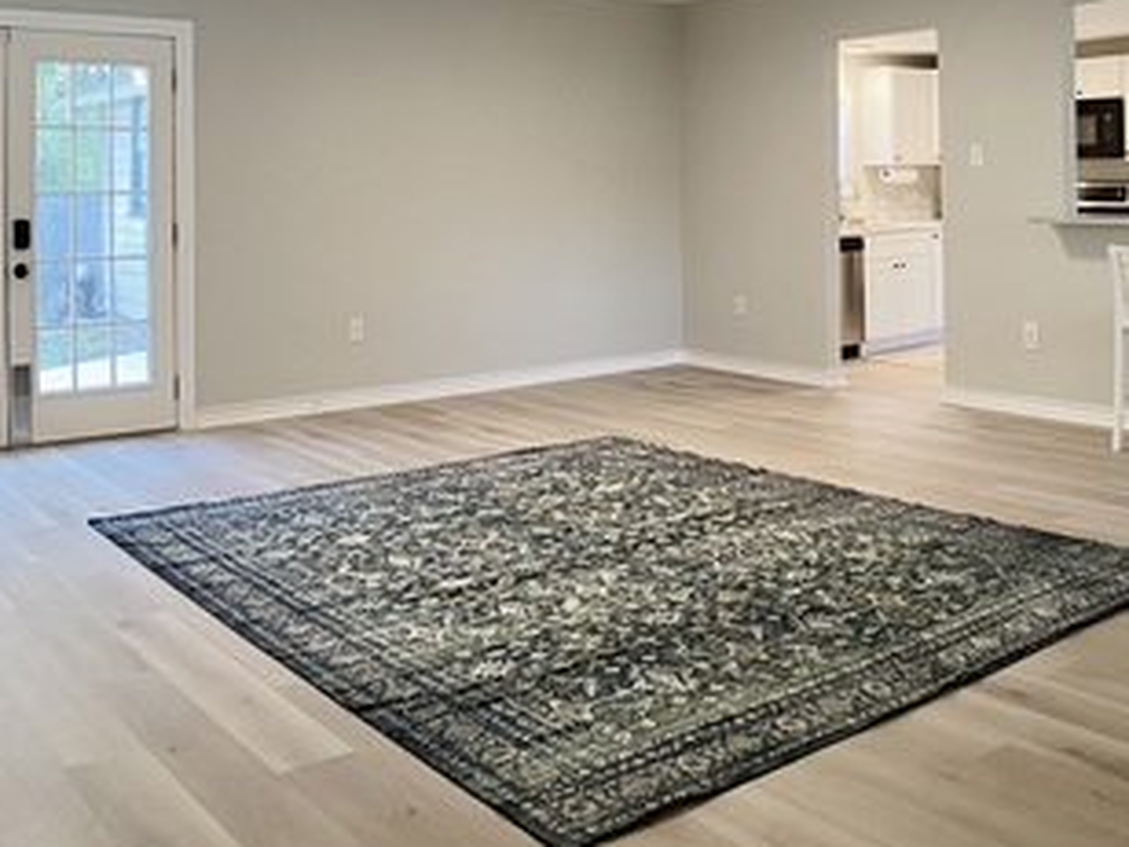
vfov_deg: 26.6
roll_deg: +0.9
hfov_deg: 35.4
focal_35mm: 54
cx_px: 674
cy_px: 194
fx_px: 1761
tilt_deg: +0.3
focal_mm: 4.25
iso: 125
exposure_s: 1/60
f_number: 1.8
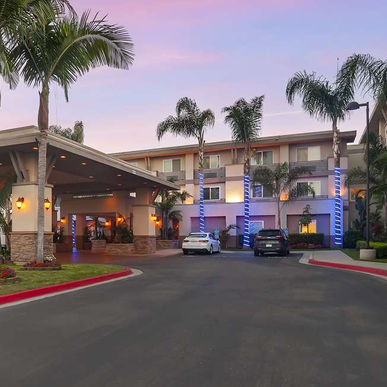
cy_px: 187
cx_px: 85
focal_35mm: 24
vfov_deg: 65.0
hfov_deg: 60.5
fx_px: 304
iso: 400
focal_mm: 18
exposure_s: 1/6
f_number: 10
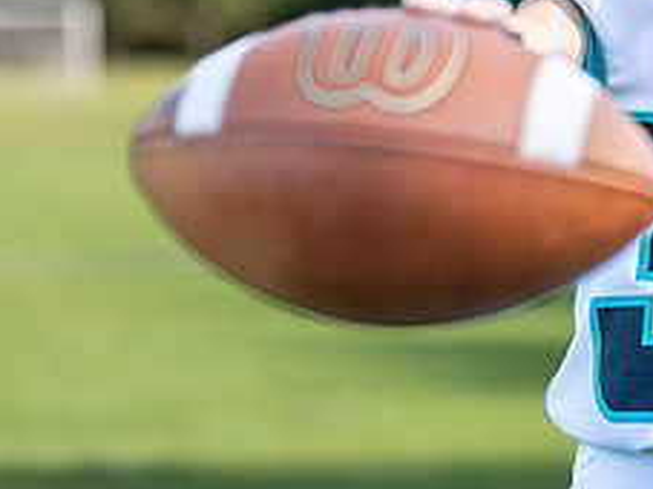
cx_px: 801
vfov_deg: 10.1
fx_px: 2753
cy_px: -12
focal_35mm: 146
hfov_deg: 13.1
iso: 100
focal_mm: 50
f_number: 1.8
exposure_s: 1/1250
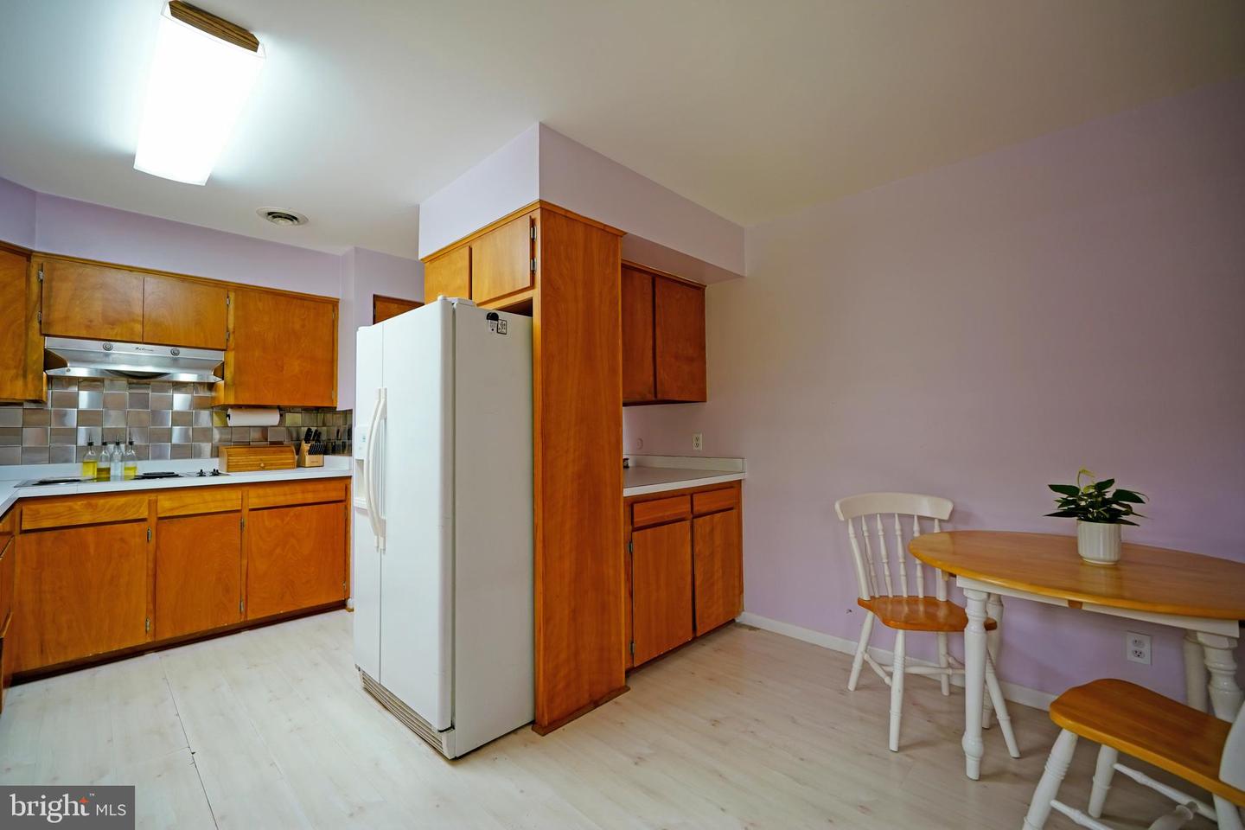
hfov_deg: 100.4
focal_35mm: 15
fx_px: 519
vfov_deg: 77.3
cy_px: 415
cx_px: 622
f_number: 2.8
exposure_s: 1/30
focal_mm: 10
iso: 250
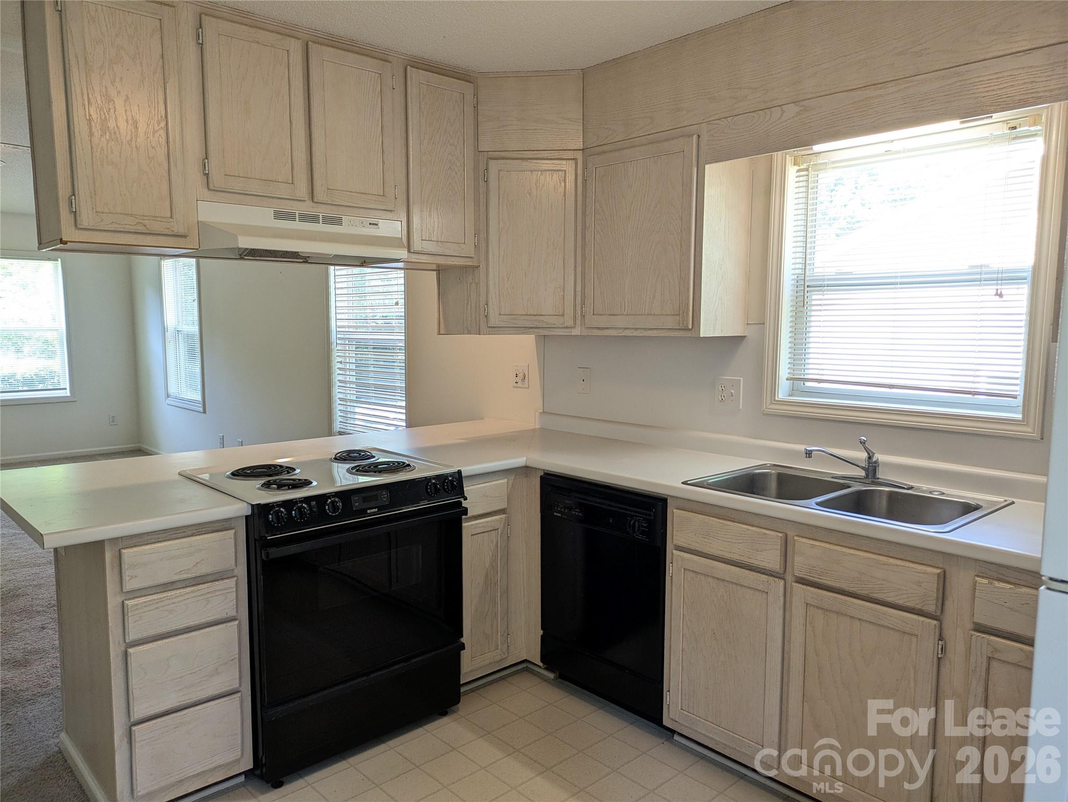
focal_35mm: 25
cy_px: 401
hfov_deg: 69.4
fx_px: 772
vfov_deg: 54.9
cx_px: 534
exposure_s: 1/120
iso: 163
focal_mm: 5.43
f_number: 1.89
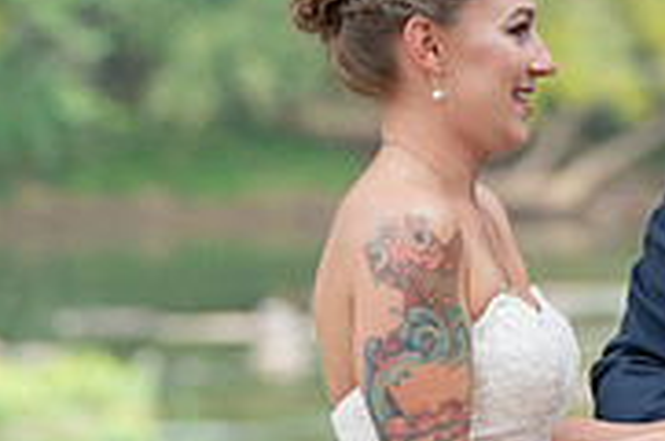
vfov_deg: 2.9
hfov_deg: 4.3
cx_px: 752
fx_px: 8814
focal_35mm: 478
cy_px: 196
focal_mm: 136
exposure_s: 1/200
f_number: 4
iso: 320
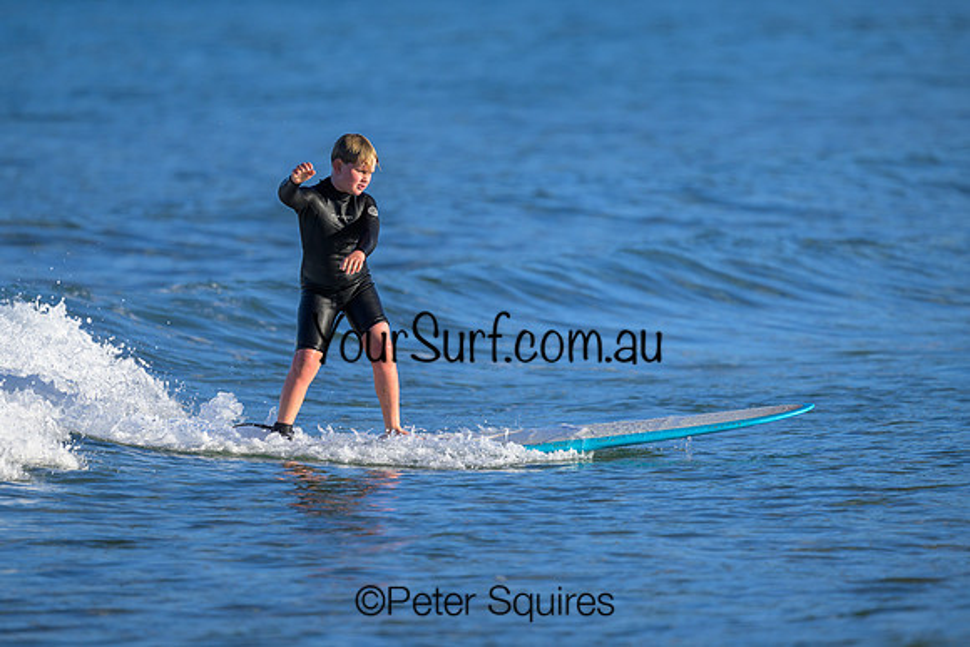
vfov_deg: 1.7
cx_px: 485
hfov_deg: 2.6
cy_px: 324
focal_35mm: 800
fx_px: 21560
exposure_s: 1/1000
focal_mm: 800
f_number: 6.3
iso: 250
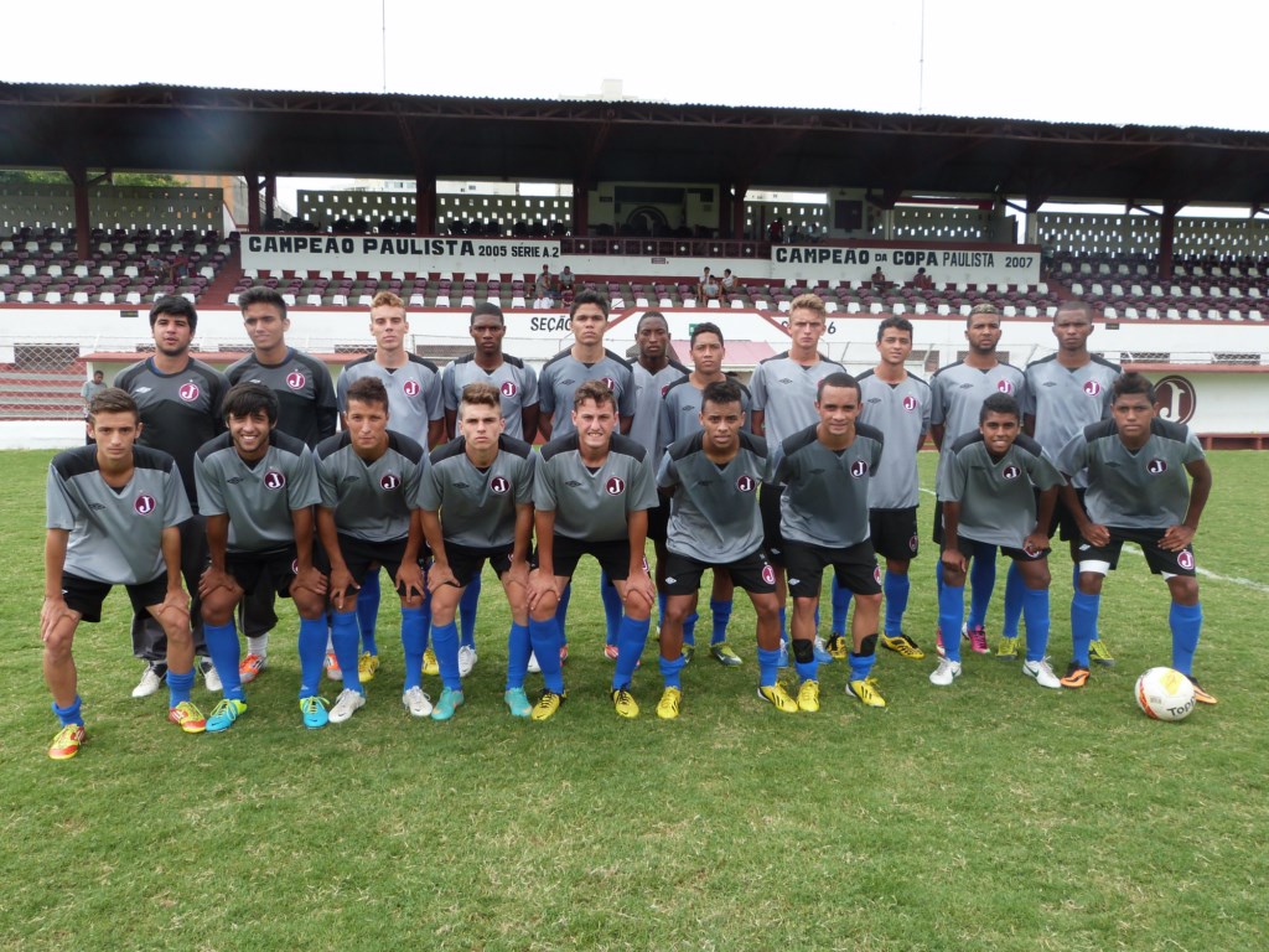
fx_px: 916
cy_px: 476
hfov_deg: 69.4
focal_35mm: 25
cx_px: 634
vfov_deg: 54.9
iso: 100
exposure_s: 1/250
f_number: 4.5
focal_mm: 4.5
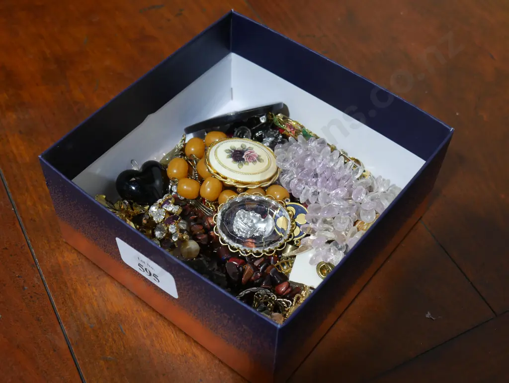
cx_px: 254
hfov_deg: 38.2
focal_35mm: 50
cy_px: 192
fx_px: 736
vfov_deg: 29.1
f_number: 5.3
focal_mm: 25
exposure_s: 1/60
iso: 640
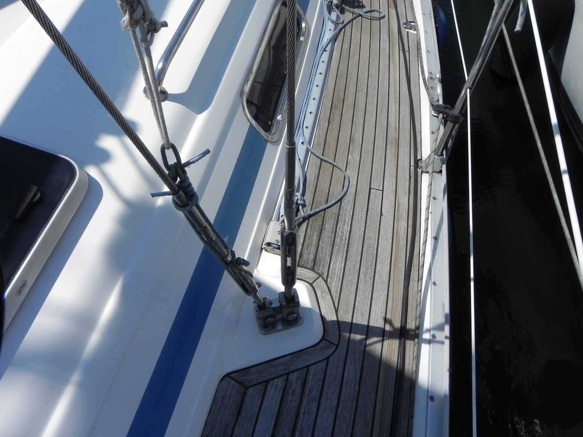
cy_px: 221
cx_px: 287
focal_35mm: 27
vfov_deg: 51.4
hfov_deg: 65.3
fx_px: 455
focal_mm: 4.6
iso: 160
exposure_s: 1/752
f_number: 8
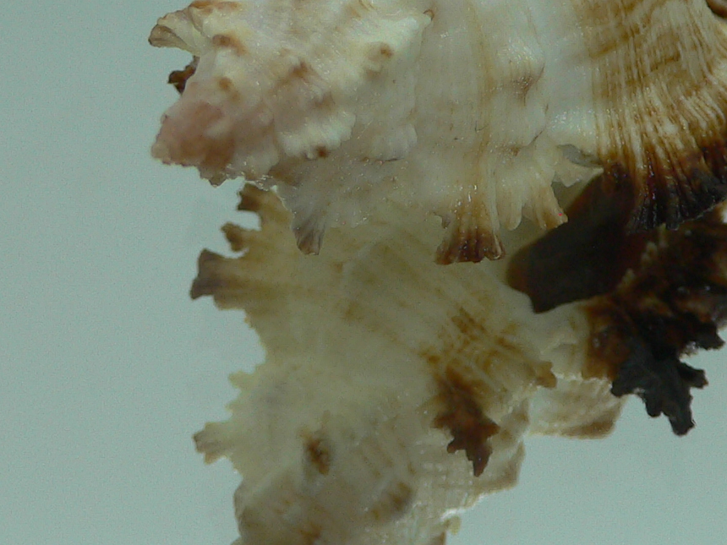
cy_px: 89
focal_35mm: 82
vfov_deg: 17.8
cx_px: 465
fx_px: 1722
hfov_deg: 23.8
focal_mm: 4.6
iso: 80
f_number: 2.8
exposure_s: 1/60
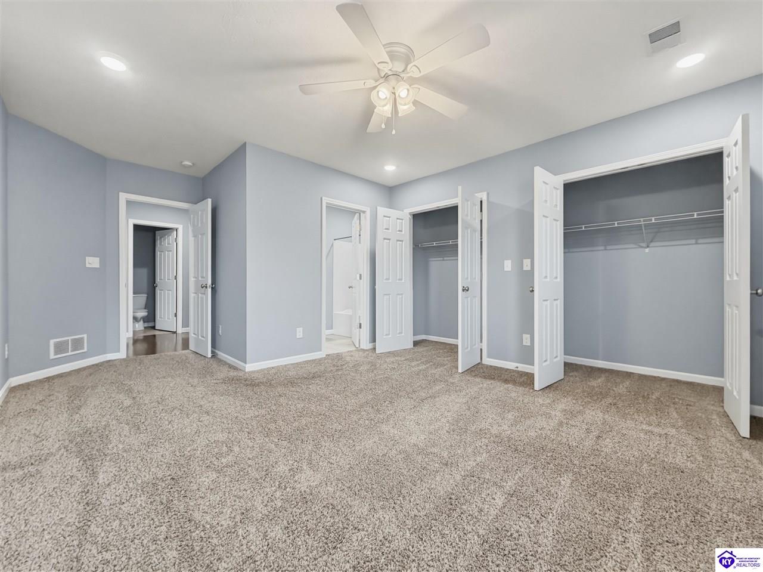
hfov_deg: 102.1
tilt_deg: -0.7
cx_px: 382
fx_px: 308
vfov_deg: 85.6
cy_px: 286
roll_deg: +1.3
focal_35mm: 14
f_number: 2.2
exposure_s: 1/60
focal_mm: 2.2
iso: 200
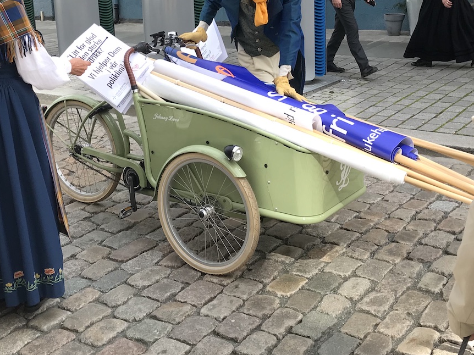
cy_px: 102
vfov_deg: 27.7
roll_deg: +5.2
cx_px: 222
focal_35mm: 52
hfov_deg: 36.8
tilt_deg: -13.5
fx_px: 712
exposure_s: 1/630
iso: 20
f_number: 1.8
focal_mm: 3.99
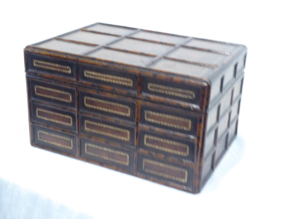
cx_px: 146
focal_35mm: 57
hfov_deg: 33.8
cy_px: 110
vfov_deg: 25.7
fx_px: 481
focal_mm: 9.6
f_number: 4.1
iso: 400
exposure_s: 1/4
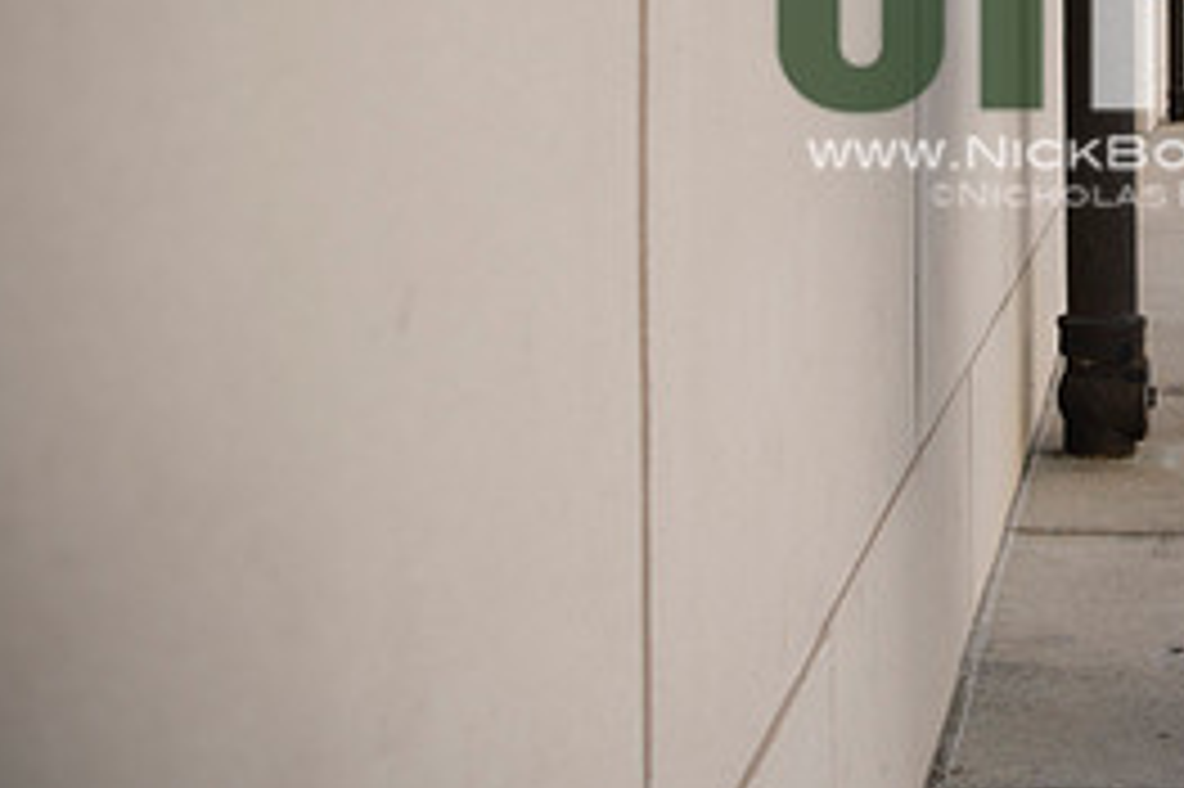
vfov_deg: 24.3
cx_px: 1116
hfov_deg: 34.9
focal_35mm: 53
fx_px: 1742
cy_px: -7
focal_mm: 24
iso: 400
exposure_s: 1/1600
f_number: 2.8
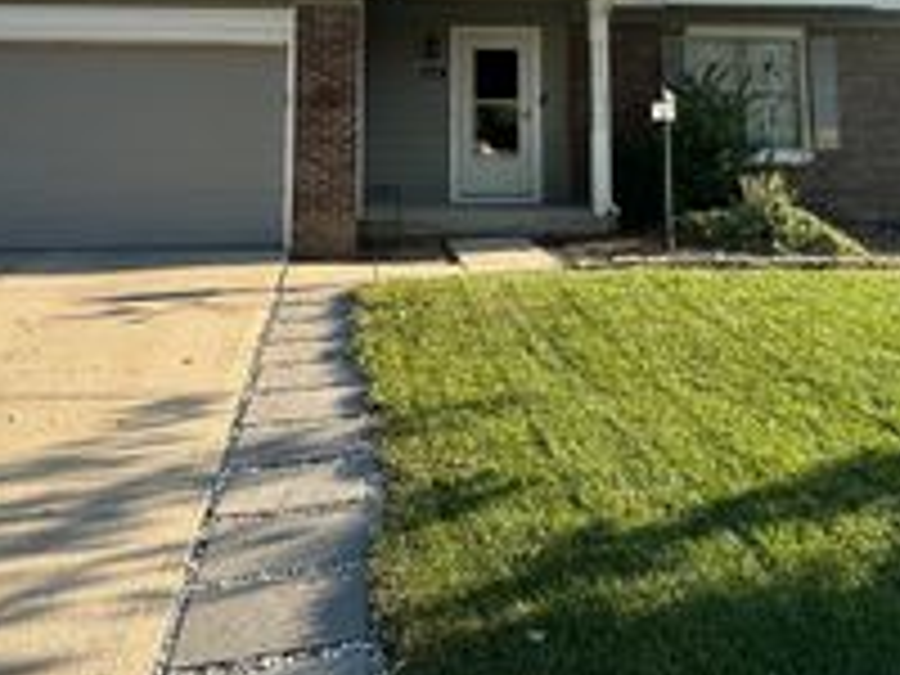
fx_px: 910
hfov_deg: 52.6
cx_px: 450
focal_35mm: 35
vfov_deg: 37.0
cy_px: 20
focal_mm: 2.22
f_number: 2.2
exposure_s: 1/553
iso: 40
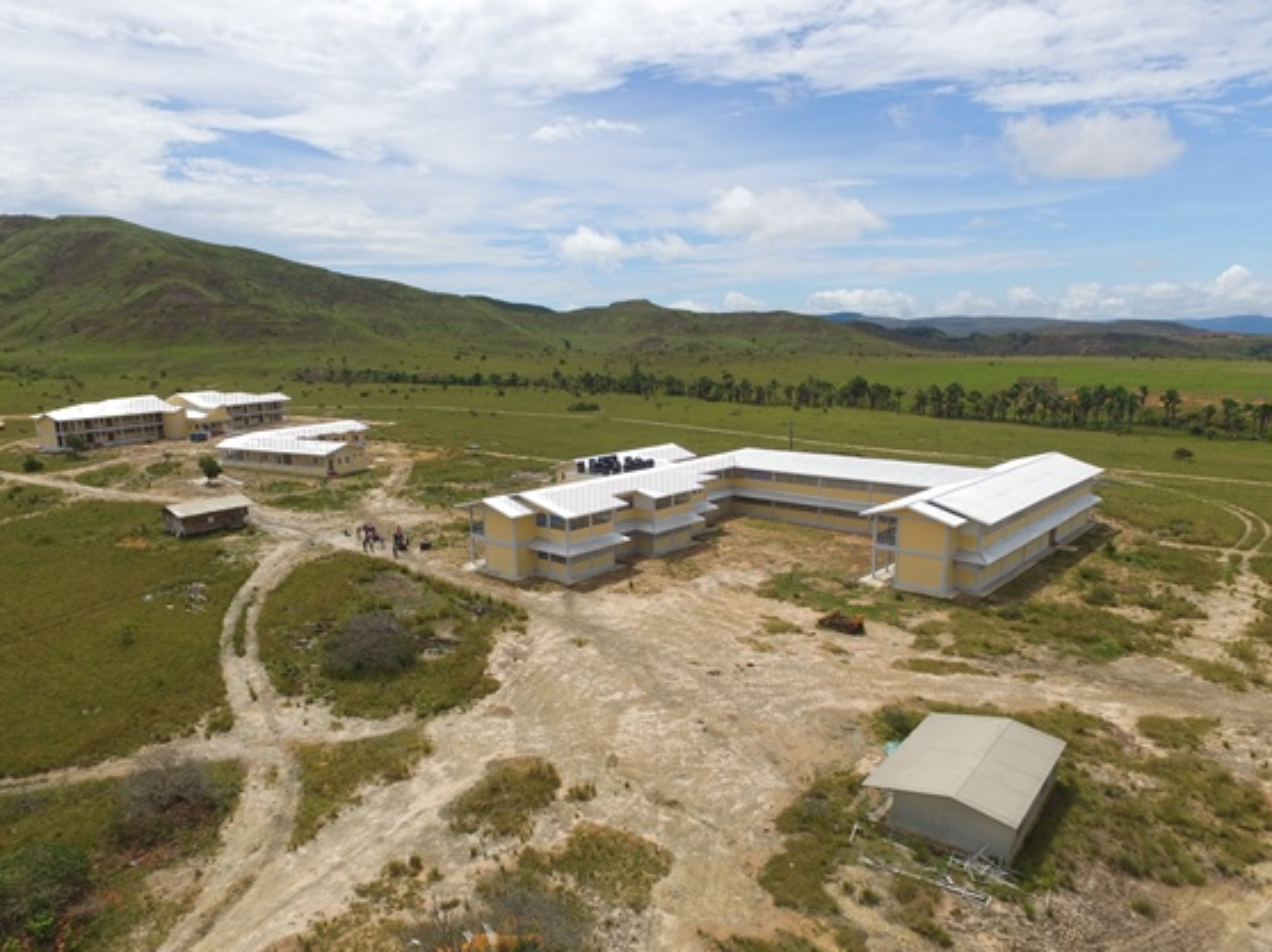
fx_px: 845
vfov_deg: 58.7
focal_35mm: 23
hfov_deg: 73.9
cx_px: 598
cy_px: 523
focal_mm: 3.61
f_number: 2.8
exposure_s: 1/1403
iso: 100
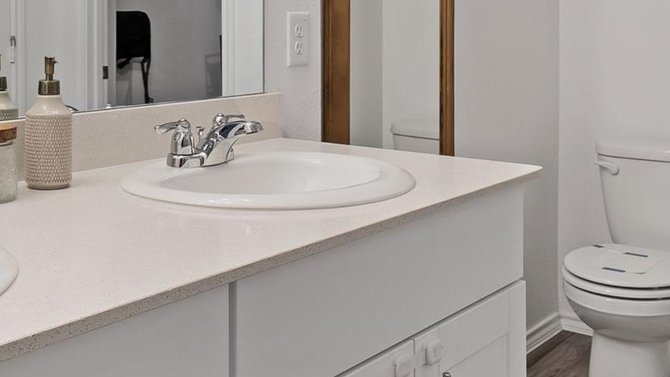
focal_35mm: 51
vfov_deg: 22.9
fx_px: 906
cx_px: 131
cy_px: 34
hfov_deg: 39.0
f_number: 13
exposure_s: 1/8
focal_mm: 20
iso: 200
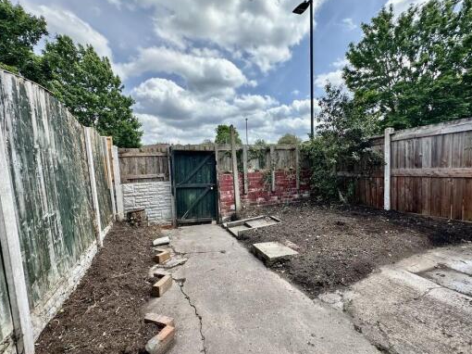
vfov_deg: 77.9
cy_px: 190
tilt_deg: -5.9
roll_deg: +1.8
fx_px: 218
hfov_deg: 94.5
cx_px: 244
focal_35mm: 16
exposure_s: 1/626
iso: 40
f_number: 2.2
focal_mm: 2.22
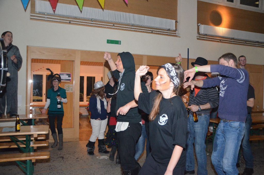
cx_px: 132
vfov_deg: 39.8
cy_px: 88
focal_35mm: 33
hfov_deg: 57.3
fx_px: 241
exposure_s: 1/60
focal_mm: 22
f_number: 4
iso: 3200
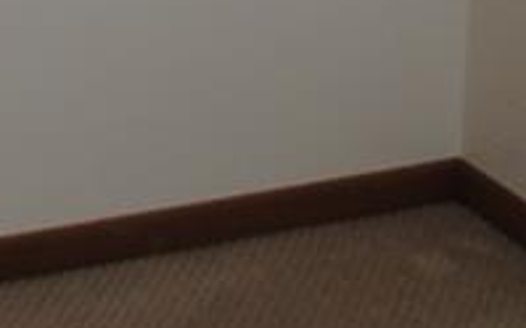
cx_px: -148
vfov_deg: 7.5
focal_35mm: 158
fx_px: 2263
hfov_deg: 12.8
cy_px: -546
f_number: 3.8
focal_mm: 20
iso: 200
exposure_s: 1/60
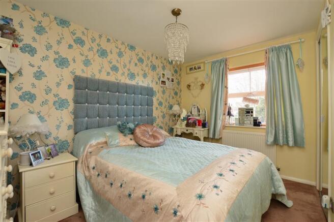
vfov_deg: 77.3
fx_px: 139
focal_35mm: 15
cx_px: 167
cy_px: 111
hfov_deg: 100.4
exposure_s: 1/15
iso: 400
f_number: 5.6
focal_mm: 10
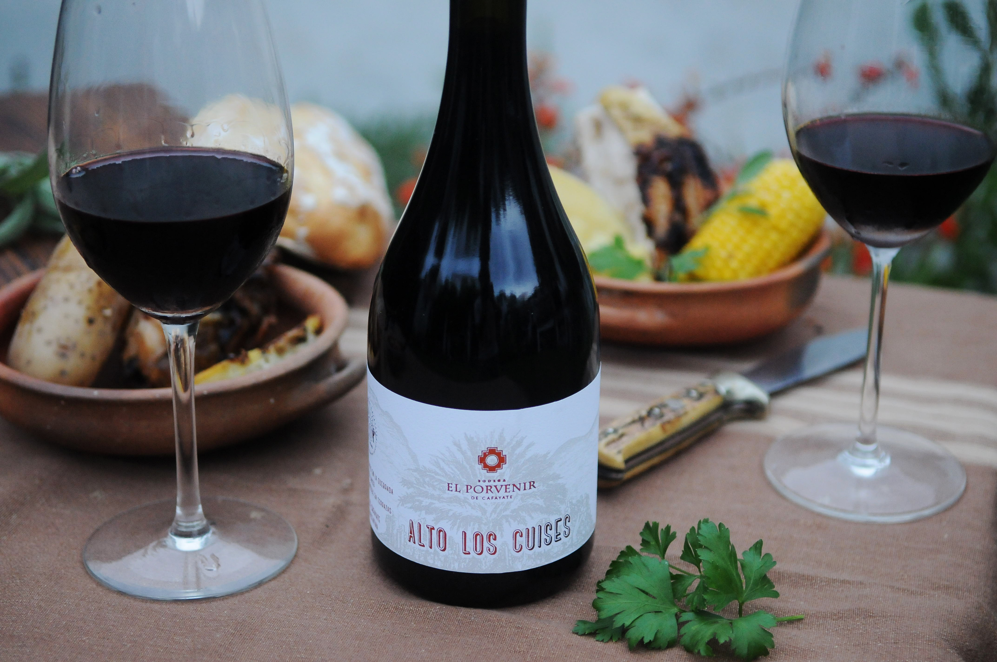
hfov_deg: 24.6
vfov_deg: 16.5
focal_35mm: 82
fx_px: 2282
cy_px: 331
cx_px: 498
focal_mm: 55
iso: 1250
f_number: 2.8
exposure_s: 1/250
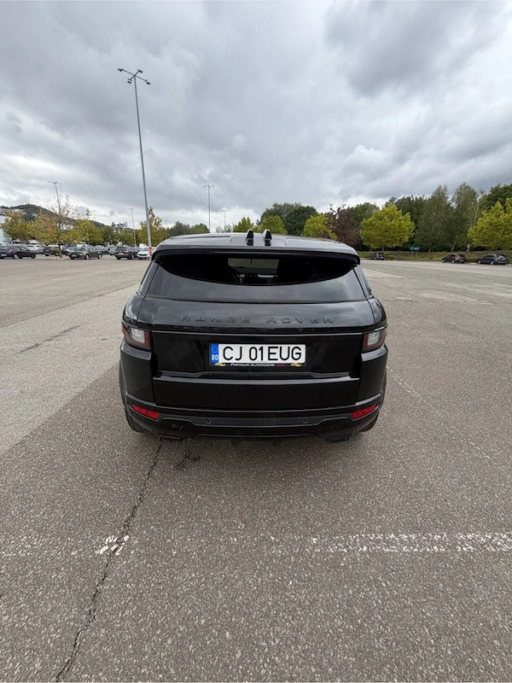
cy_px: 342
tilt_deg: -18.9
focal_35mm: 14
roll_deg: -2.7
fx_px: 276
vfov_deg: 102.1
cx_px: 256
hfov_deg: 85.7
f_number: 2.2
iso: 50
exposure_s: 1/502
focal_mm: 2.22
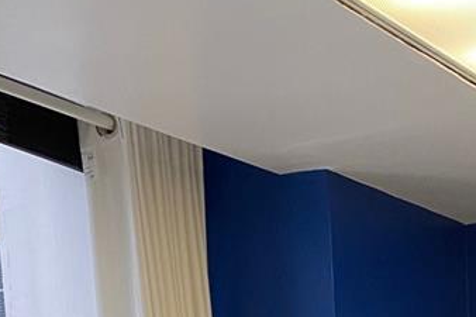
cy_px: 764
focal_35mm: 96
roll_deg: +2.0
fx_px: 1269
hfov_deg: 20.7
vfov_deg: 11.6
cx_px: 459
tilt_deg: -11.2
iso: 125
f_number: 1.8
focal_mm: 4.25
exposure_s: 1/60
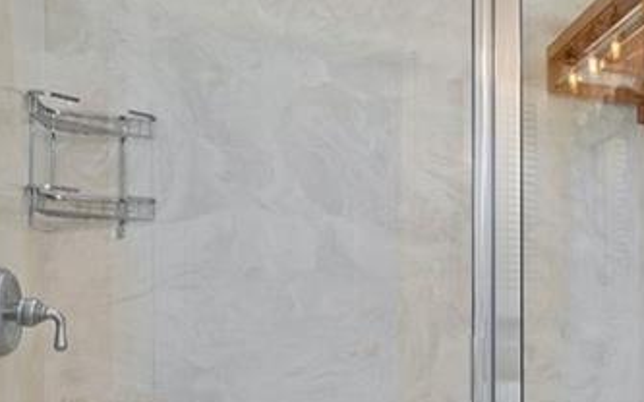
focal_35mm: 47
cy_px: 302
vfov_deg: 27.0
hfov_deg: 32.8
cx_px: 818
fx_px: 825
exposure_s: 1
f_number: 10
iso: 160
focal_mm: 15
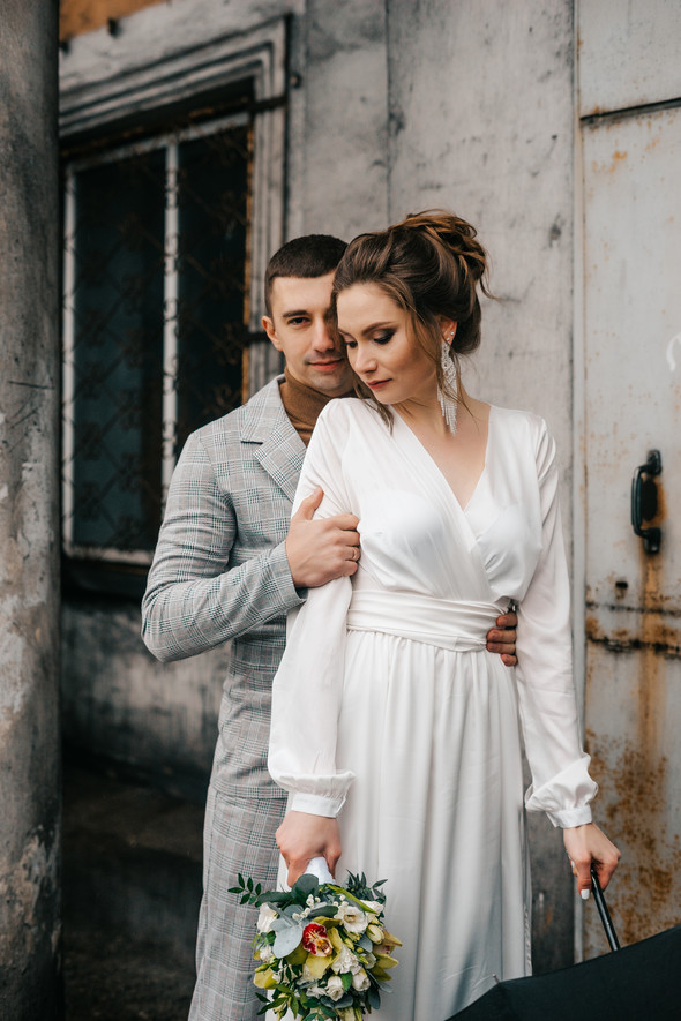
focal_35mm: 50
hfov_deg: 27.0
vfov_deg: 39.6
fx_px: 1419
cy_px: 510
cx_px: 340
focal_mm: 50
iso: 640
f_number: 3.2
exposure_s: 1/320
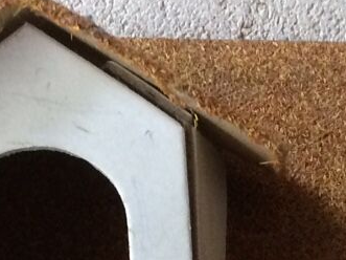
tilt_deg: -11.2
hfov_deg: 13.5
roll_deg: -0.7
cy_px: 484
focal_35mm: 143
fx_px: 1429
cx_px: 382
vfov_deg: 9.8
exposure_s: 1/33
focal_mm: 4.15
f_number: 2.2
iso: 250
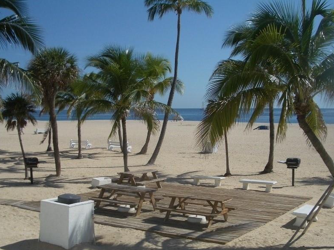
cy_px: 137
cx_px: 177
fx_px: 444
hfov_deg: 41.2
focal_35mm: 46
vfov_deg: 31.5
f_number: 4.3
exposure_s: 1/1000
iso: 50
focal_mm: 5.8
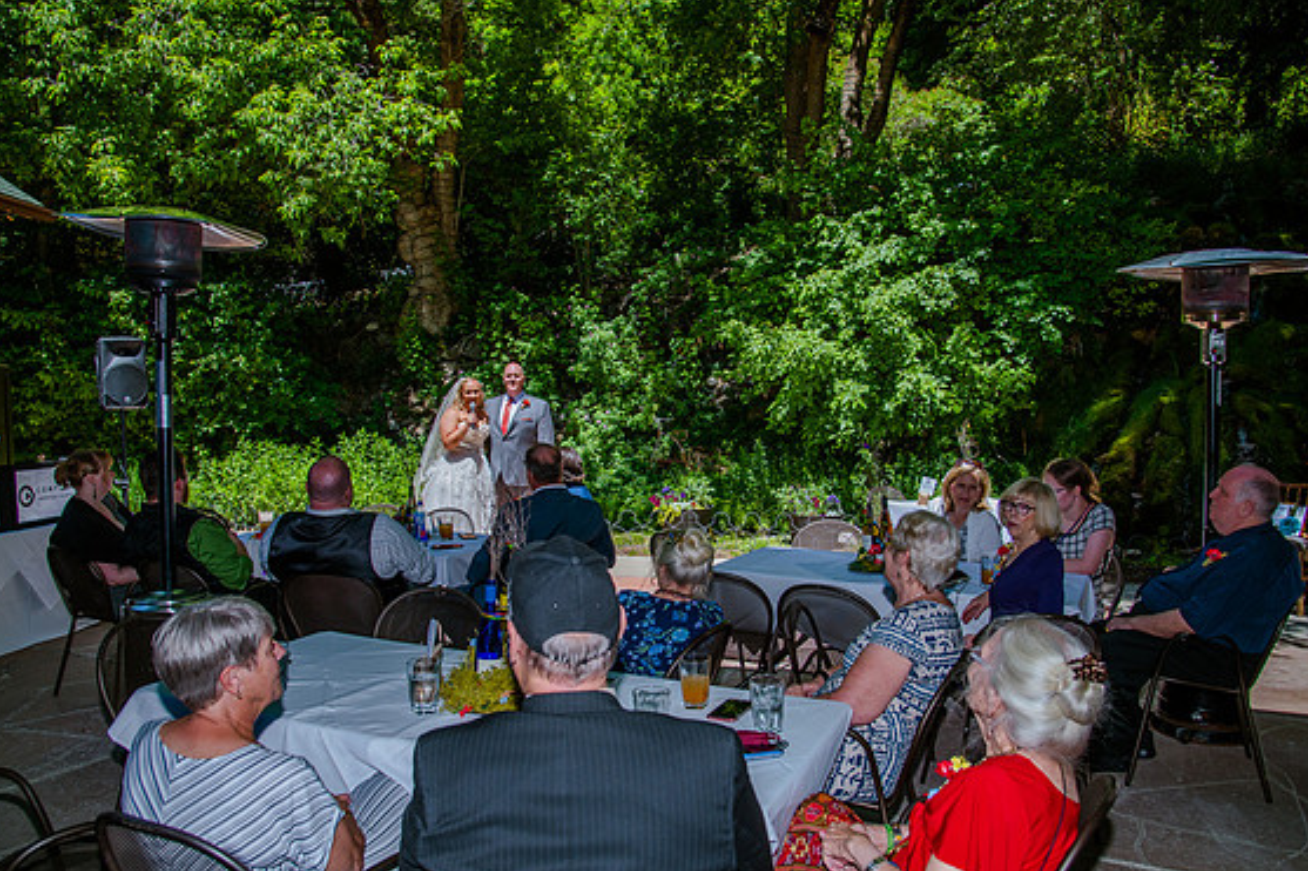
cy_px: 448
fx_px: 908
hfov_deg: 71.5
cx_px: 648
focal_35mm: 25
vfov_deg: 51.3
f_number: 5.6
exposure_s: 1/1000
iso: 250
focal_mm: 24
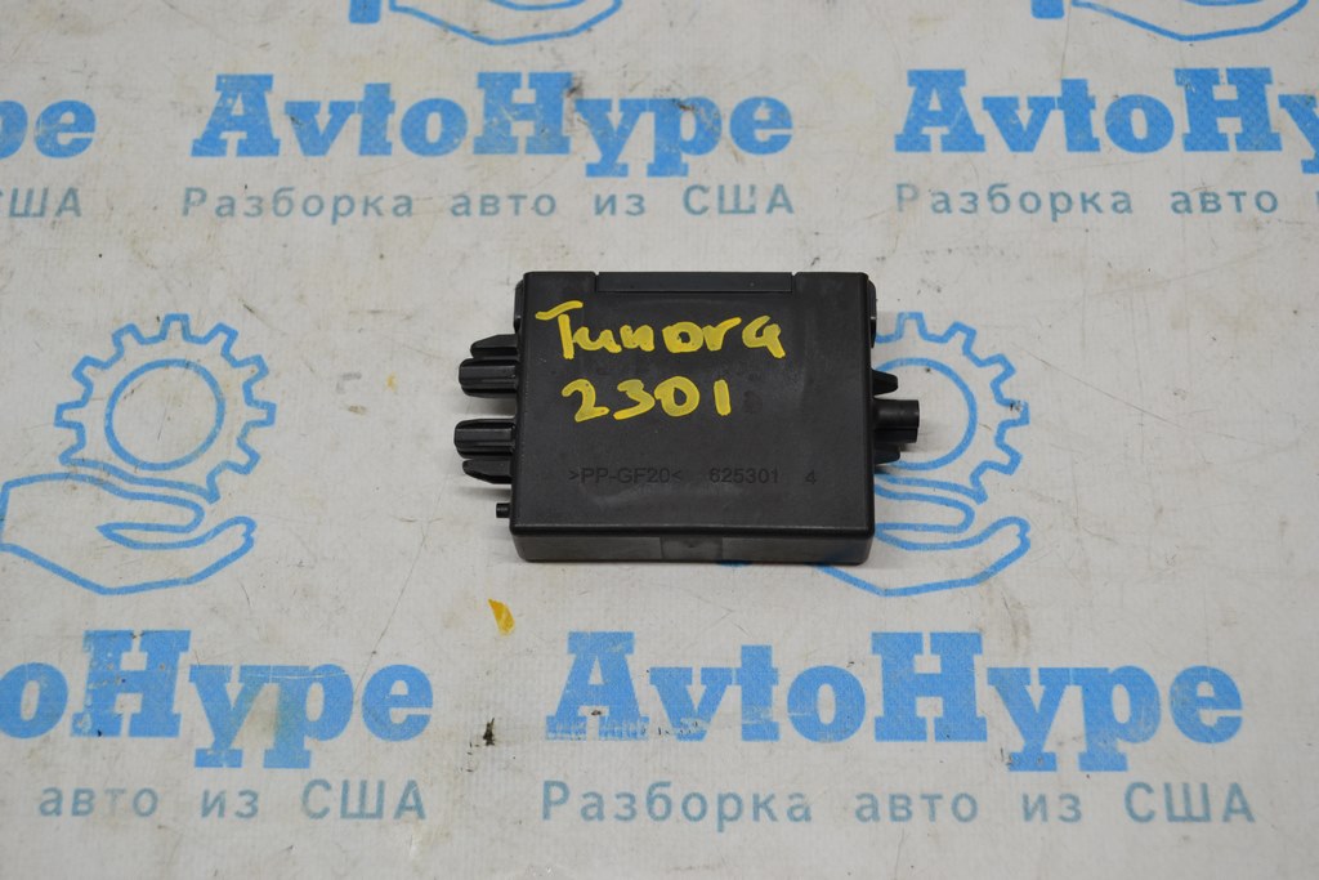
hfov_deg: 41.1
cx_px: 660
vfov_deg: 28.1
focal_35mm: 48
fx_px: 1759
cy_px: 440
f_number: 5.6
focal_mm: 32
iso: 400
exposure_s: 1/100
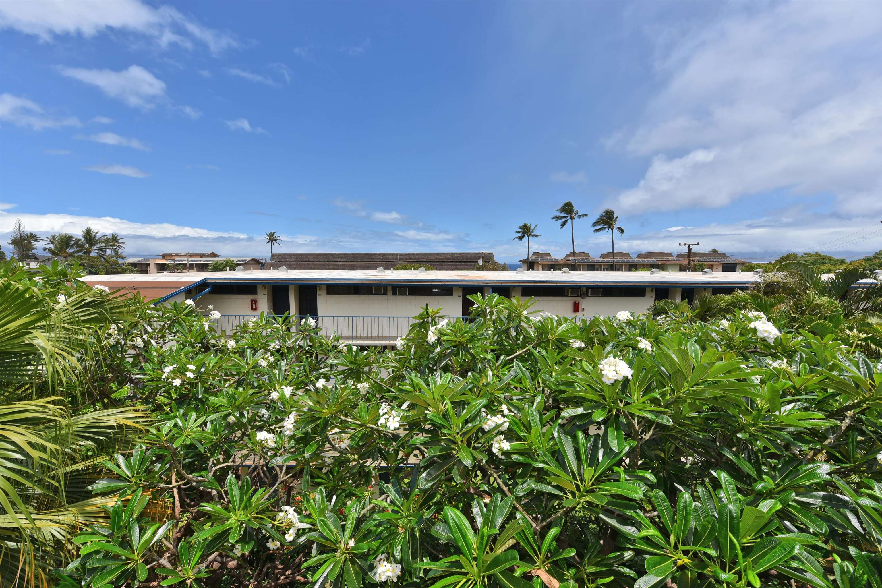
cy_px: 294
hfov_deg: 100.4
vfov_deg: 77.3
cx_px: 441
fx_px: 367
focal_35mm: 15
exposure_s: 1/200
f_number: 11
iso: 100
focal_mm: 15
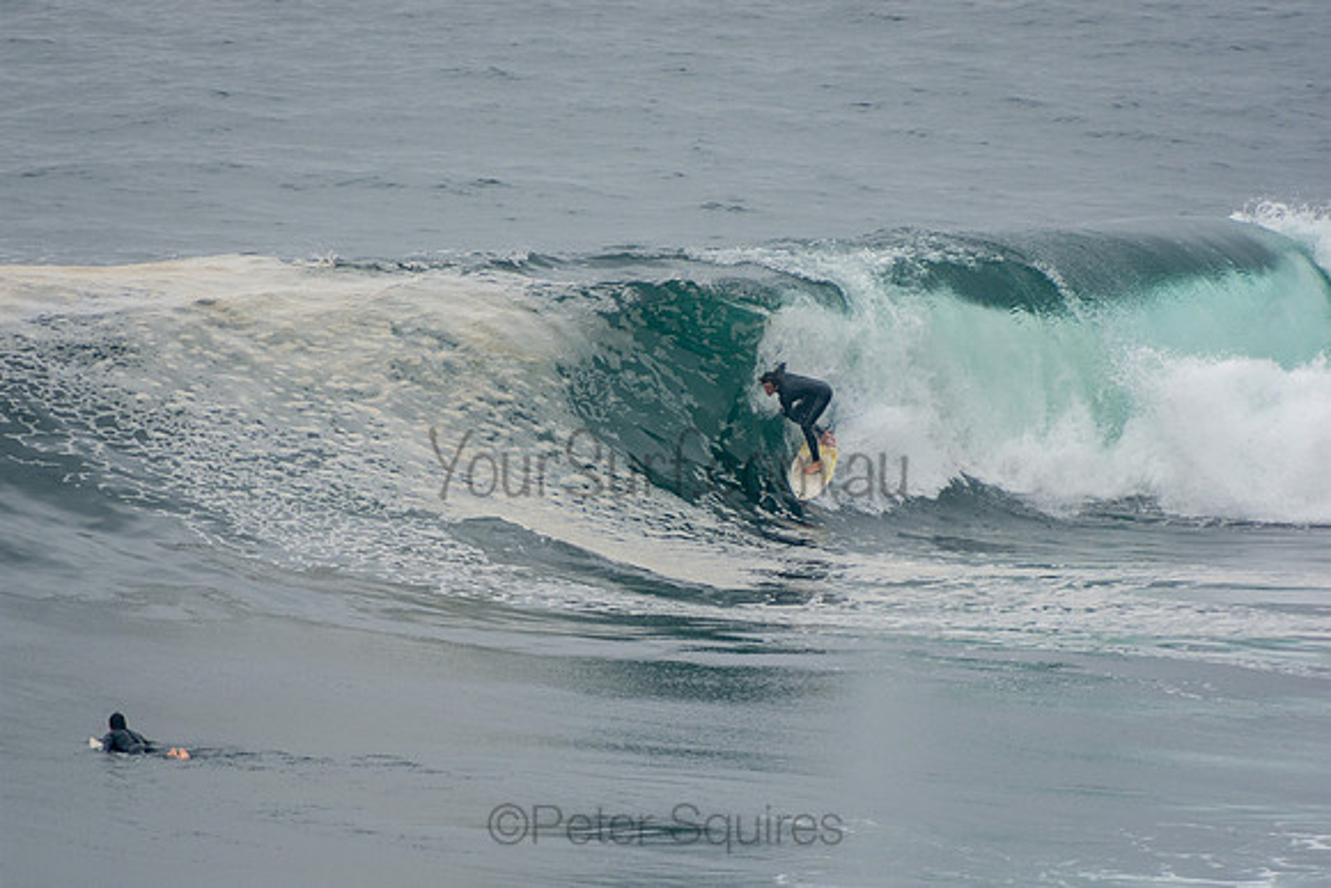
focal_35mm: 600
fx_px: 22187
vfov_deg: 2.3
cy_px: 444
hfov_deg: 3.4
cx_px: 666
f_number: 5.6
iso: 320
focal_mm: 400
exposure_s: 1/1250
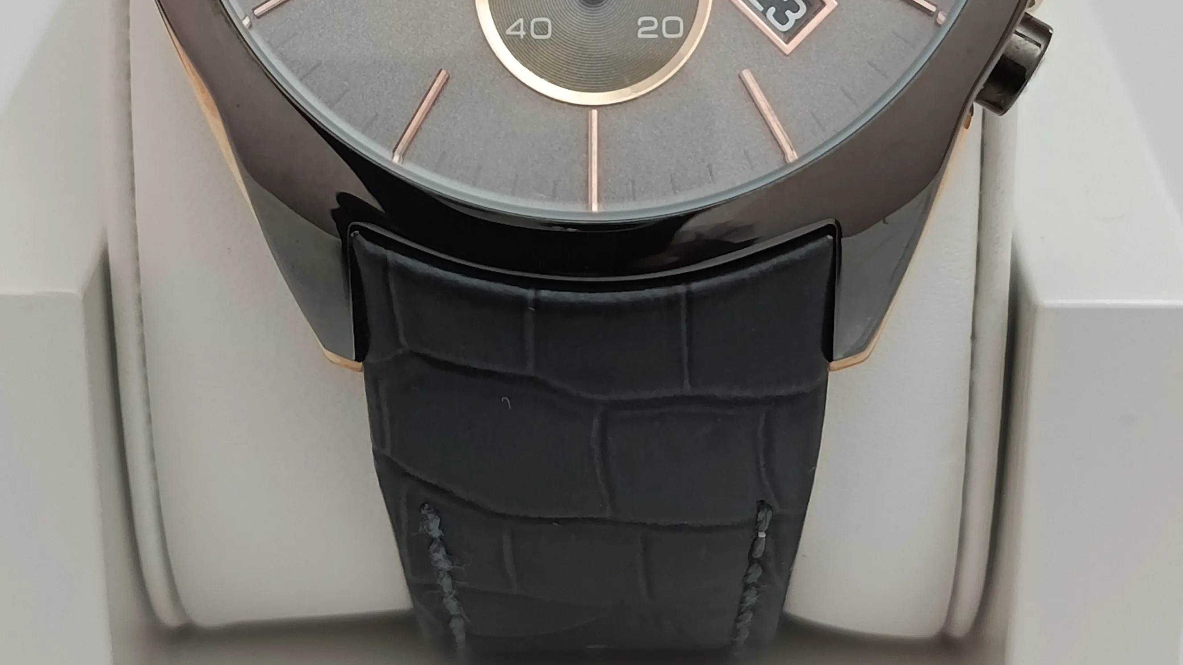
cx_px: 545
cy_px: 52
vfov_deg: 15.1
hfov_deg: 26.8
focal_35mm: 79
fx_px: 2478
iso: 267
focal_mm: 5.24
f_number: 1.7
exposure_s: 1/100
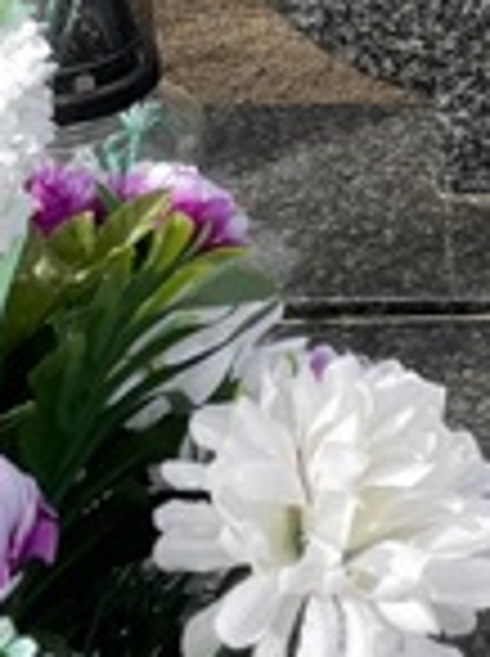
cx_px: 971
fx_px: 2158
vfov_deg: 15.8
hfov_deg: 11.7
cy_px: -338
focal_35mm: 114
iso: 32
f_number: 1.6
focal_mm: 4.2
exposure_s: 1/1276
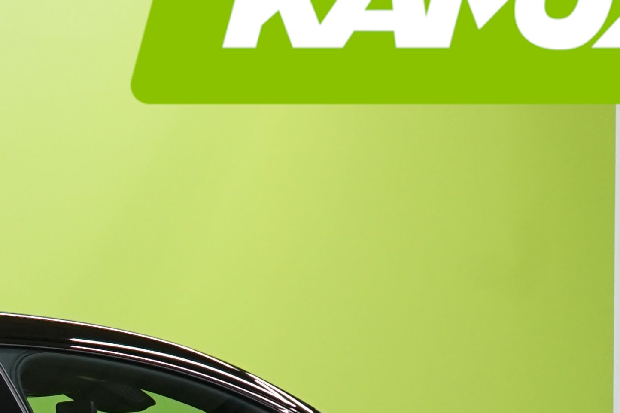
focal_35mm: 133
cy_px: 659
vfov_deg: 9.9
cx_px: -190
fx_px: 2290
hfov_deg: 14.7
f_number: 5.6
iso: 800
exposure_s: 1/40
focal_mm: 32
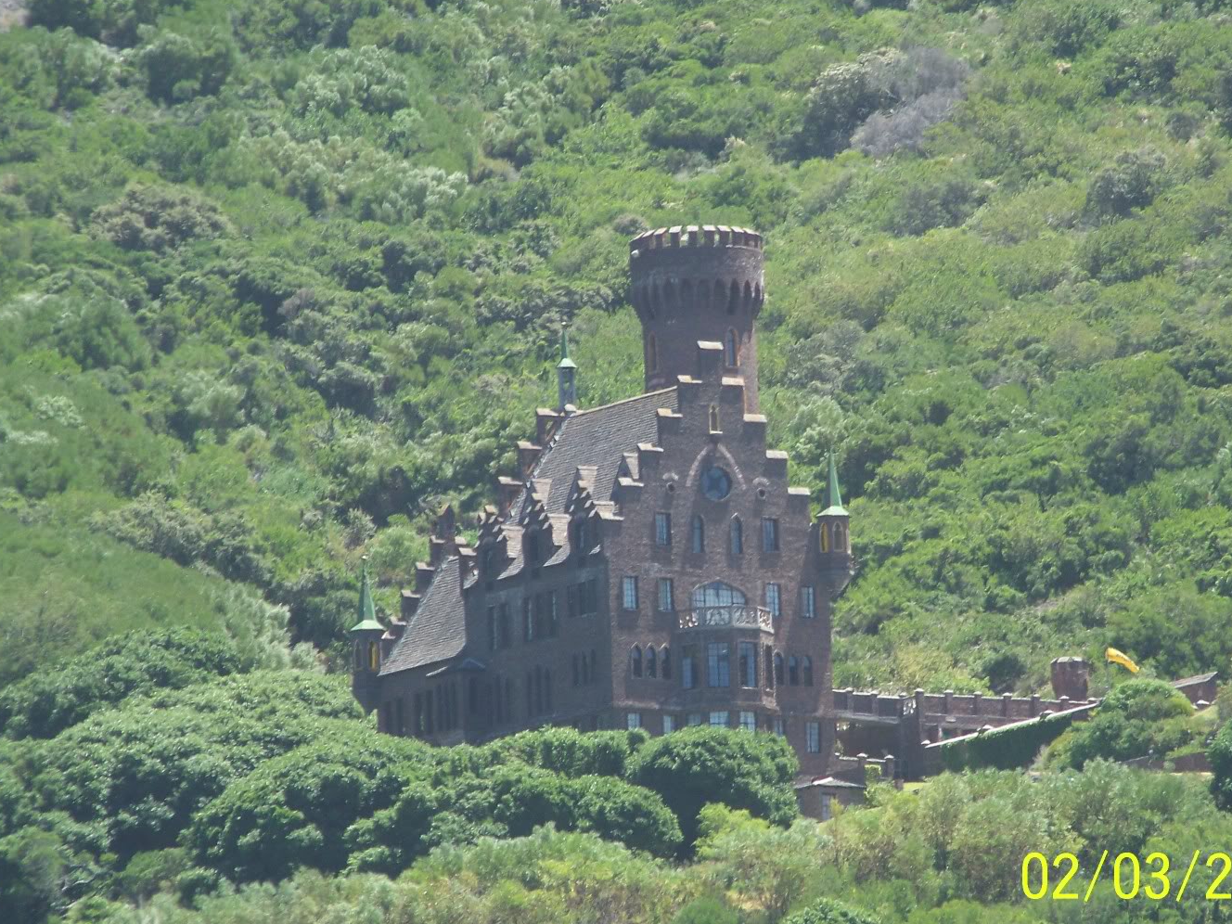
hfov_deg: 3.7
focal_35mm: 531
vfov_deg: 2.8
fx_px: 18899
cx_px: 656
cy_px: 453
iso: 72
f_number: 4.8
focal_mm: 70.2
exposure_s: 1/160
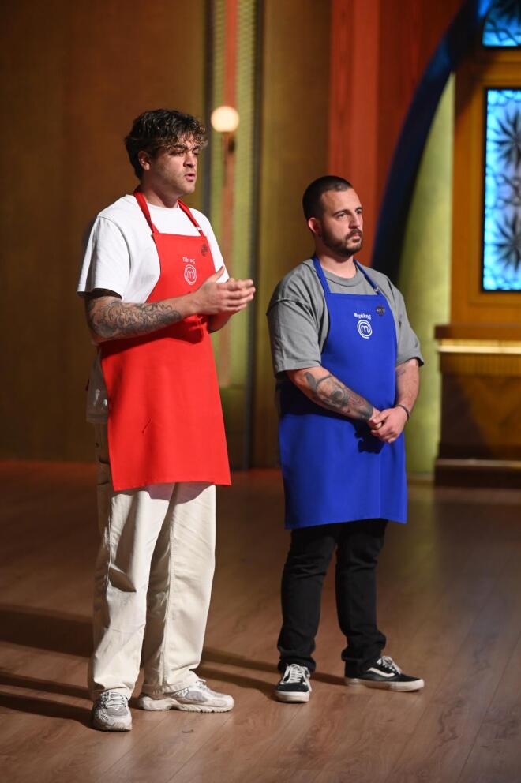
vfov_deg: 16.4
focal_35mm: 125
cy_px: 392
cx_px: 260
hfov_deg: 11.0
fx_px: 2717
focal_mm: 125
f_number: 3.2
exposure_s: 1/200
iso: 3200
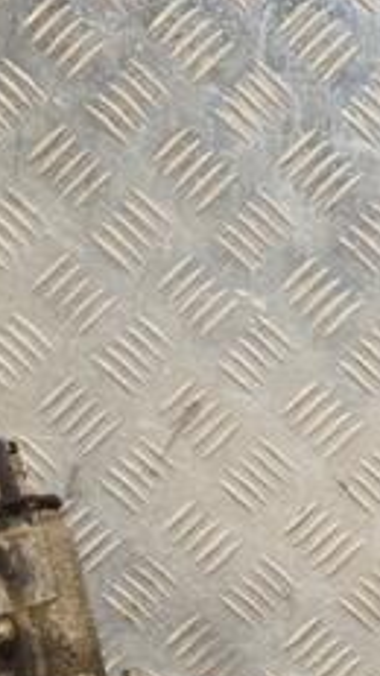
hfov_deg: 7.8
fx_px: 2776
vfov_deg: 13.8
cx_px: 395
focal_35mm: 155
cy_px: 503
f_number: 5
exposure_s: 1/160
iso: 800
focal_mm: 38
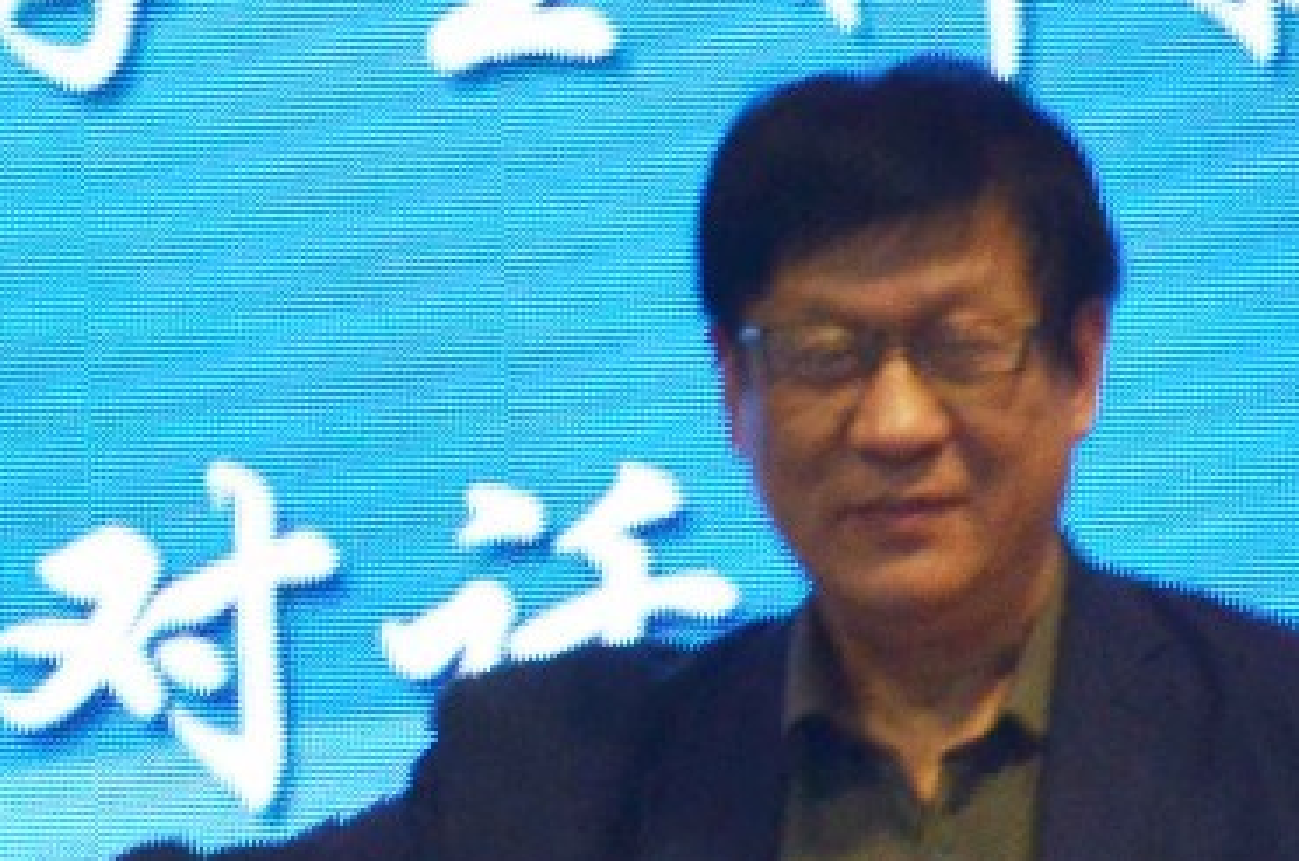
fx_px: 24464
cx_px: -291
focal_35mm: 679
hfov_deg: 3.0
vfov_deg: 2.0
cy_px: 411
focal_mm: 105
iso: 800
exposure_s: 1/50
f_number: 6.3
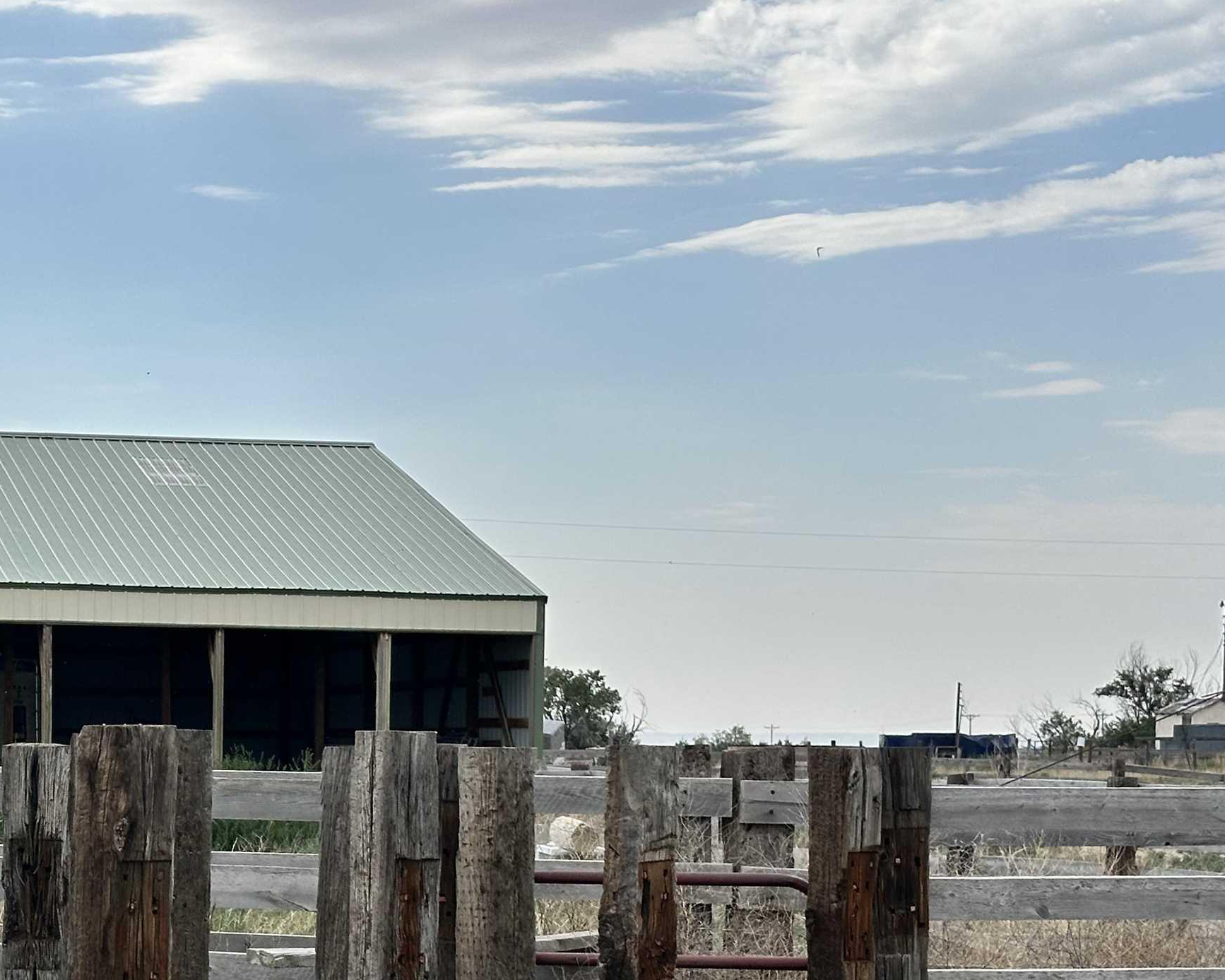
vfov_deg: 18.3
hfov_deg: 22.5
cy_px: 779
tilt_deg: +0.7
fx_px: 3009
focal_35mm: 83
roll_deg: -0.7
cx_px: 146
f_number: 1.78
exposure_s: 1/5000
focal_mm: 6.86
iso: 64
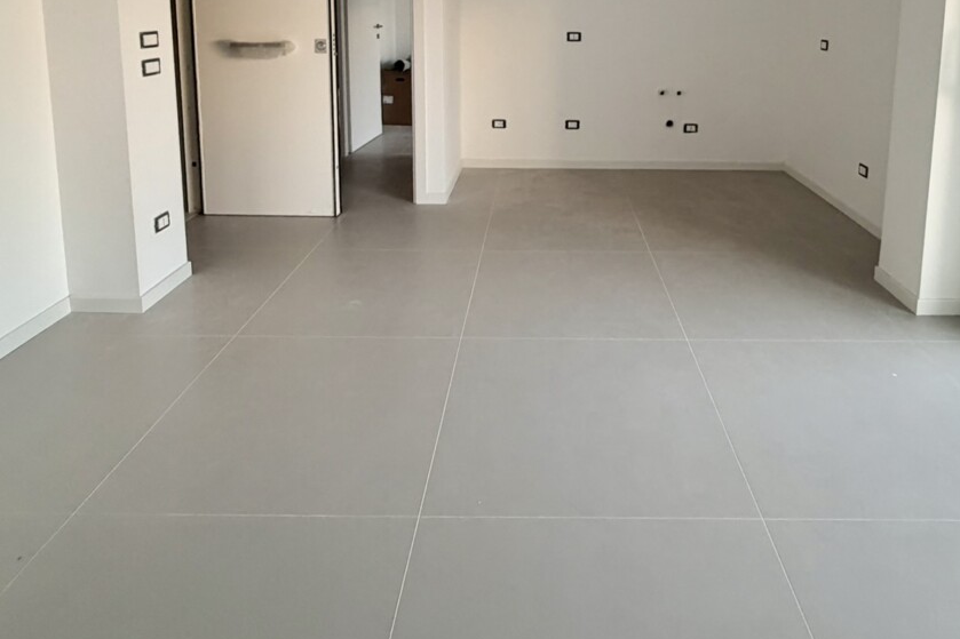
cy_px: 82
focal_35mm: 25
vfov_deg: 46.9
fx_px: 666
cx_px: 549
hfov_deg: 71.1
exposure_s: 1/121
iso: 320
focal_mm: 2.22
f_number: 2.2
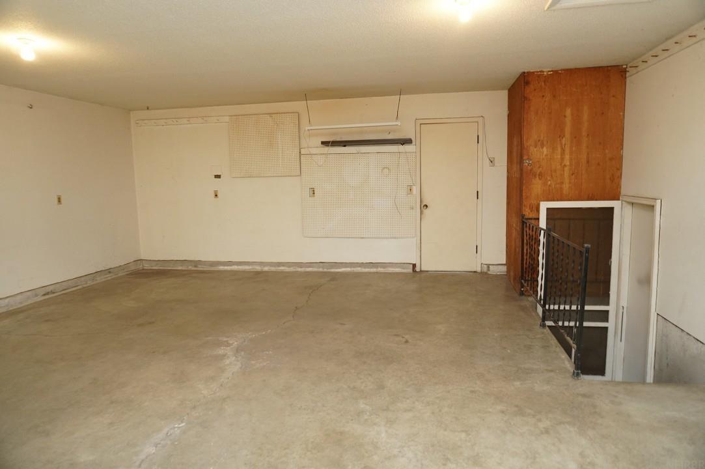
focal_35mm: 24
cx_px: 352
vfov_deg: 53.0
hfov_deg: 73.8
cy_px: 234
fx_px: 470
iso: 1250
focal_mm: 16
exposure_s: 1/160
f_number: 3.5
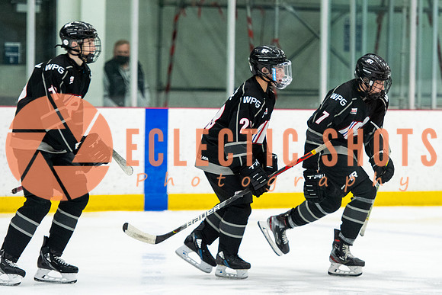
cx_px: 248
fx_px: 3127
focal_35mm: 255
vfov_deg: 5.4
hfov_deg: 8.1
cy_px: 129
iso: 2500
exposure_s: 1/640
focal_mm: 150
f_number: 2.8
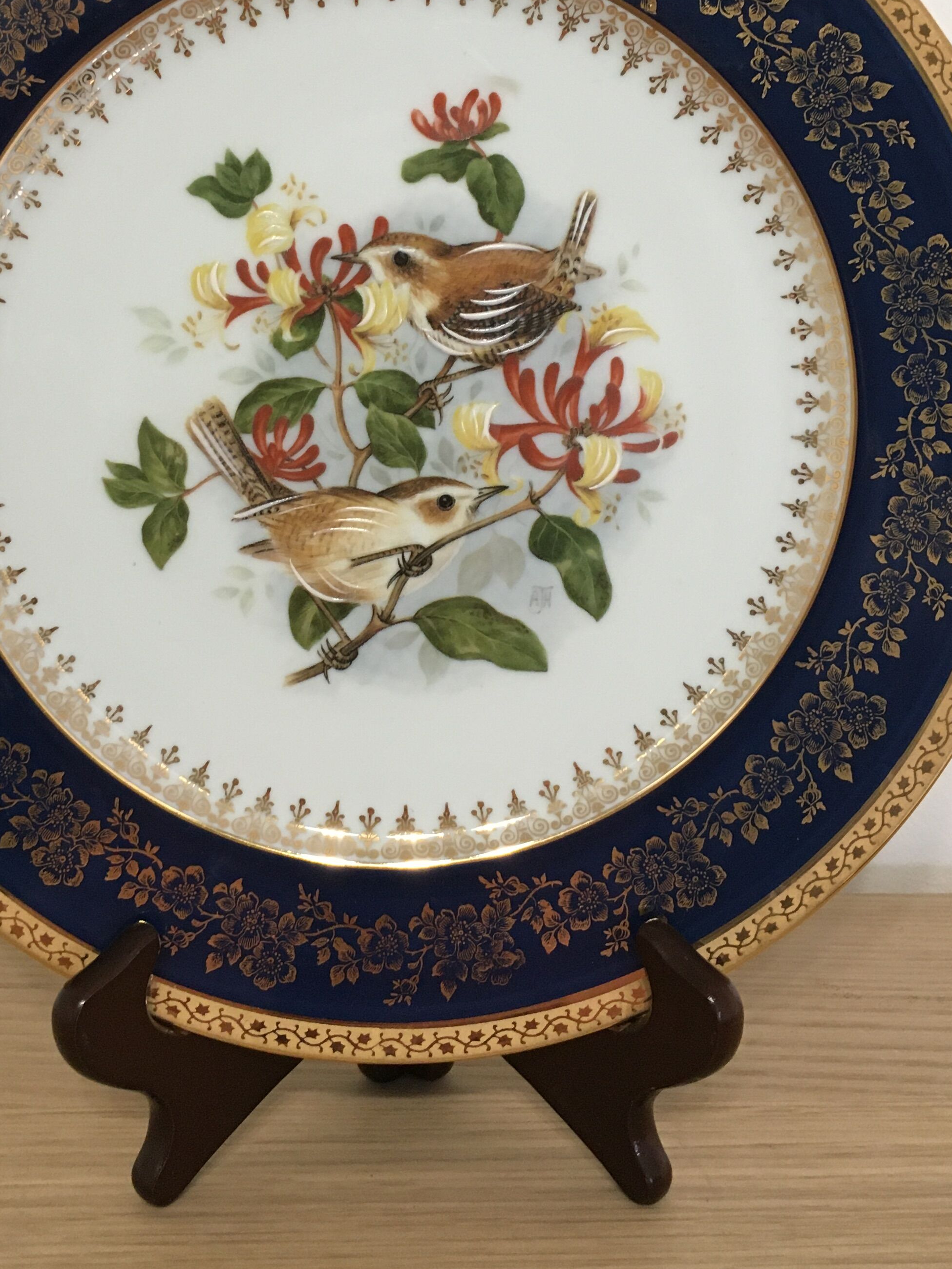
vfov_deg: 41.5
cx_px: 402
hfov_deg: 32.1
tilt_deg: -7.9
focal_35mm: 45
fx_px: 1650
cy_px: 423
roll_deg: +0.3
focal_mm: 4.15
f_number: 2.2
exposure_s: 1/33
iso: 160
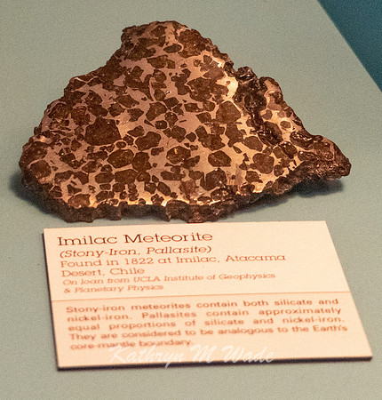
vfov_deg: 13.2
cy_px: 118
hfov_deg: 12.6
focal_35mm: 135
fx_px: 1724
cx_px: 144
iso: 5000
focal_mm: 54
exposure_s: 1/60
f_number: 4.5
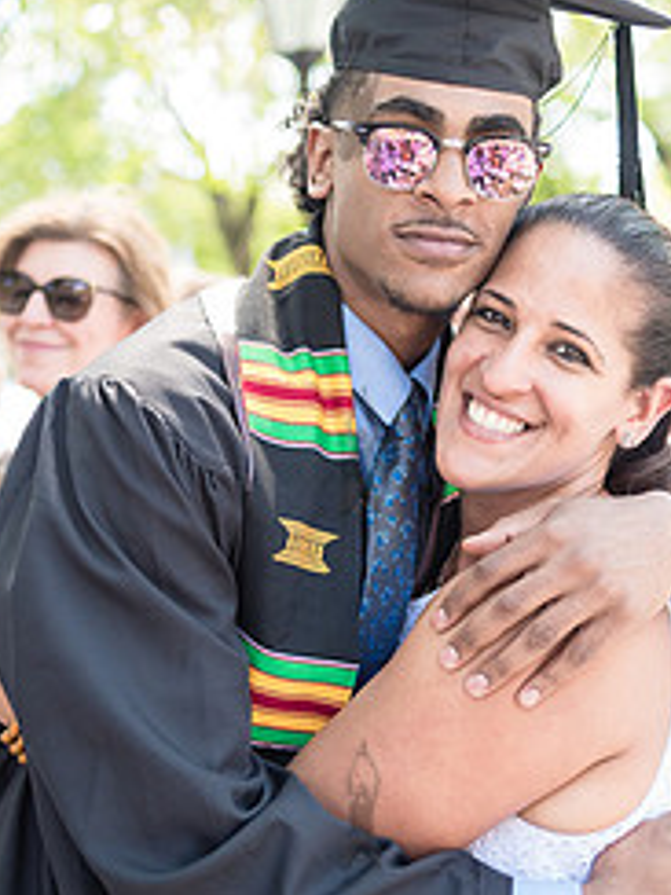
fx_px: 2068
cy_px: 449
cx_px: 359
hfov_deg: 18.4
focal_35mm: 80
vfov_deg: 24.4
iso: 500
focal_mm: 35
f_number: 2.8
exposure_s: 1/640
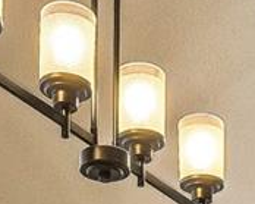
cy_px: 644
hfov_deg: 12.6
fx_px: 1141
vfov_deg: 8.3
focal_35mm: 151
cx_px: 243
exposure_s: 1/60
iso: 400
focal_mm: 17.5
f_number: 10
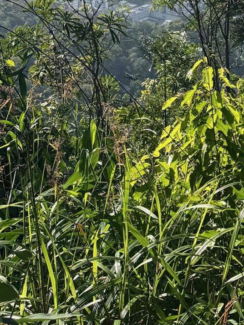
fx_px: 808
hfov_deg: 17.2
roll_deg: +0.7
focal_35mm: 86
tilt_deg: -1.7
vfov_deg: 19.4
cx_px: 147
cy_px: -184
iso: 80
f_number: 1.78
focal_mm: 6.76
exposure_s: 1/6410
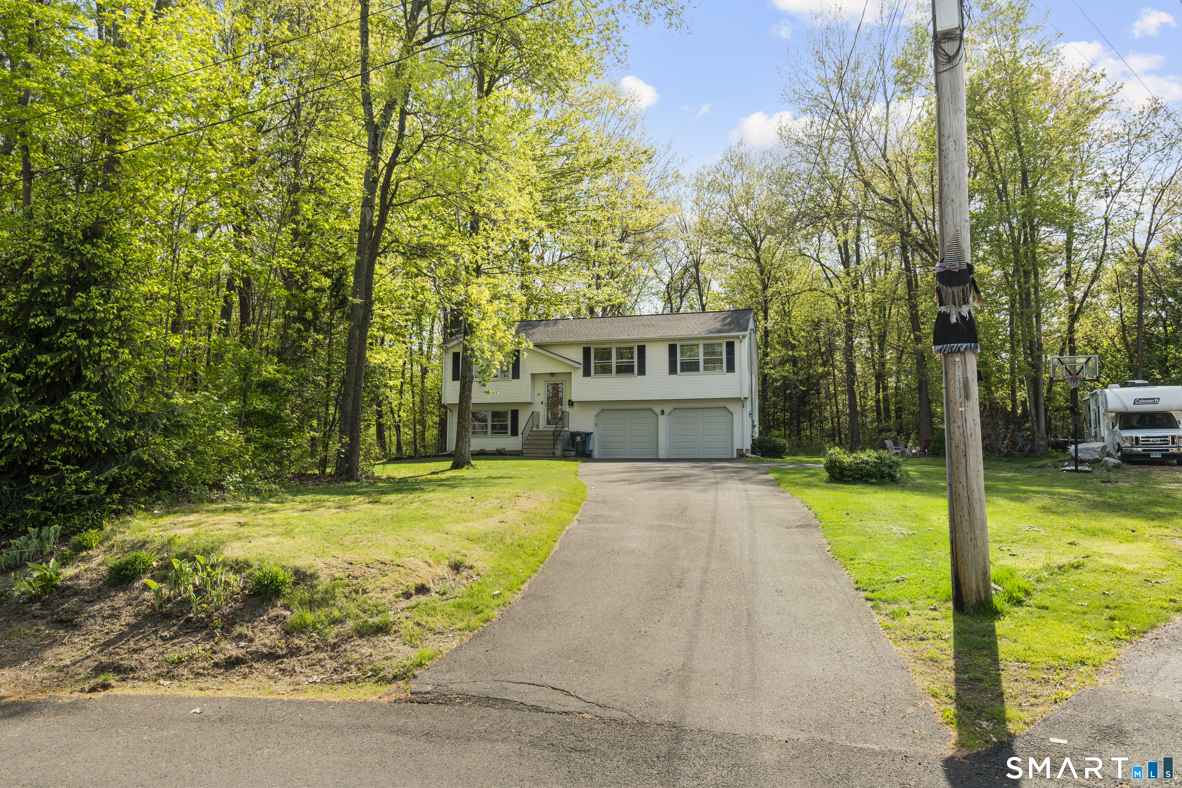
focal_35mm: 24
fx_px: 788
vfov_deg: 53.1
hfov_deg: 73.7
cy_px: 394
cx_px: 591
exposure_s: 1/25
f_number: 9
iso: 200
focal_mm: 24
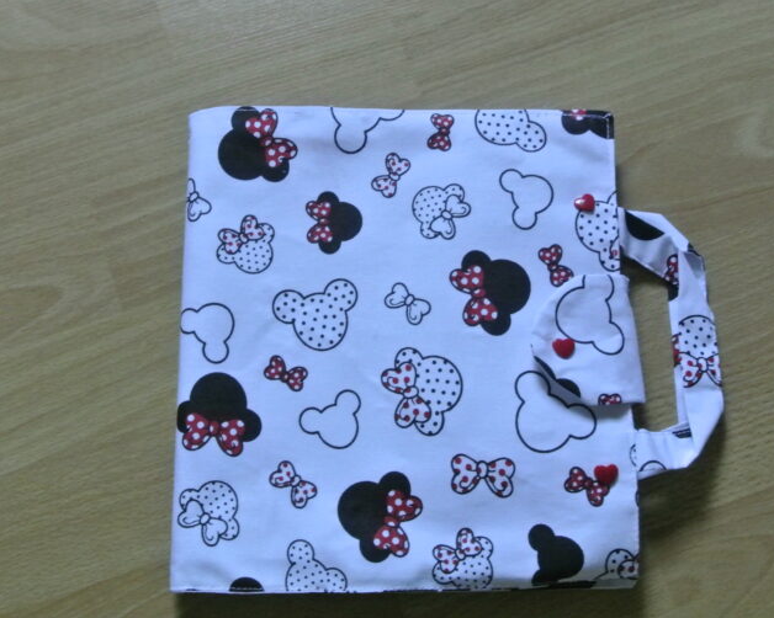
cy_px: 305
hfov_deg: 40.3
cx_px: 393
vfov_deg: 32.7
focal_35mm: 46
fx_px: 1053
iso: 3200
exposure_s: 1/25
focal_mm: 15.1
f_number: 4.2
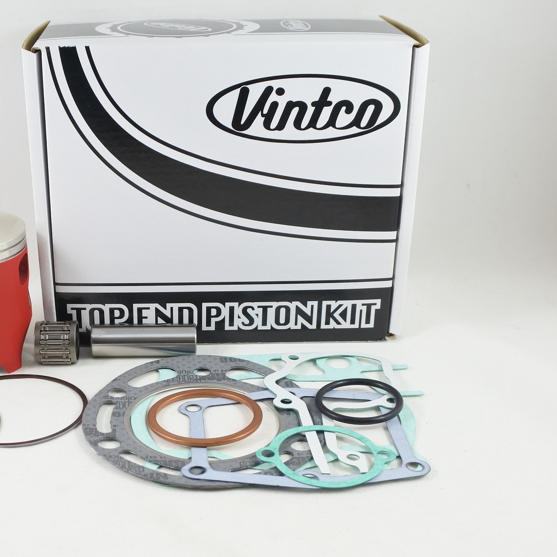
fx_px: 728
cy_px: 280
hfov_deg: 41.1
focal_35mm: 40
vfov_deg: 41.9
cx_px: 165
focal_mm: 11.8
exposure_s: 1/125
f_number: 3.8
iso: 450
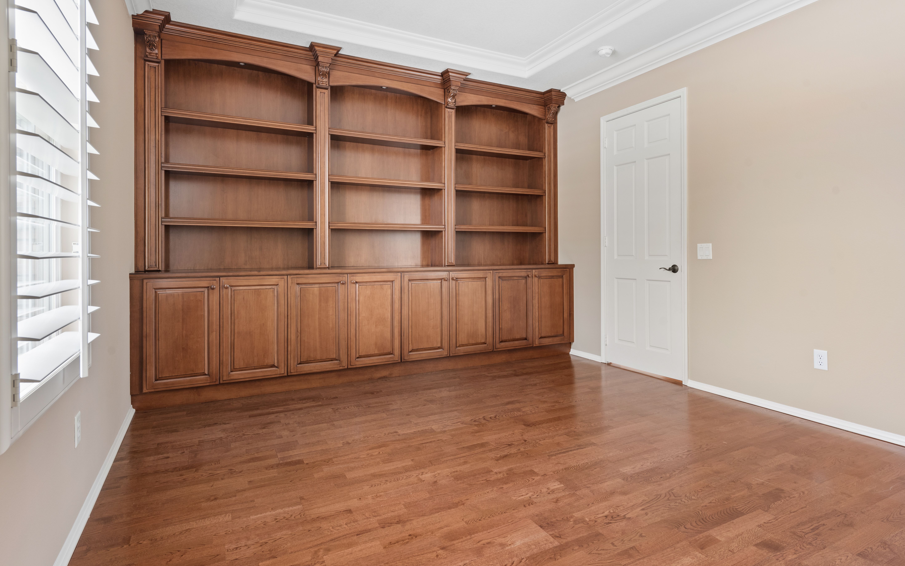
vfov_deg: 59.6
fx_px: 493
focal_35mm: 20
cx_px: 458
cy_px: 260
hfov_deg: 85.1
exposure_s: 1/1.67
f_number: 8
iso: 400
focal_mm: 19
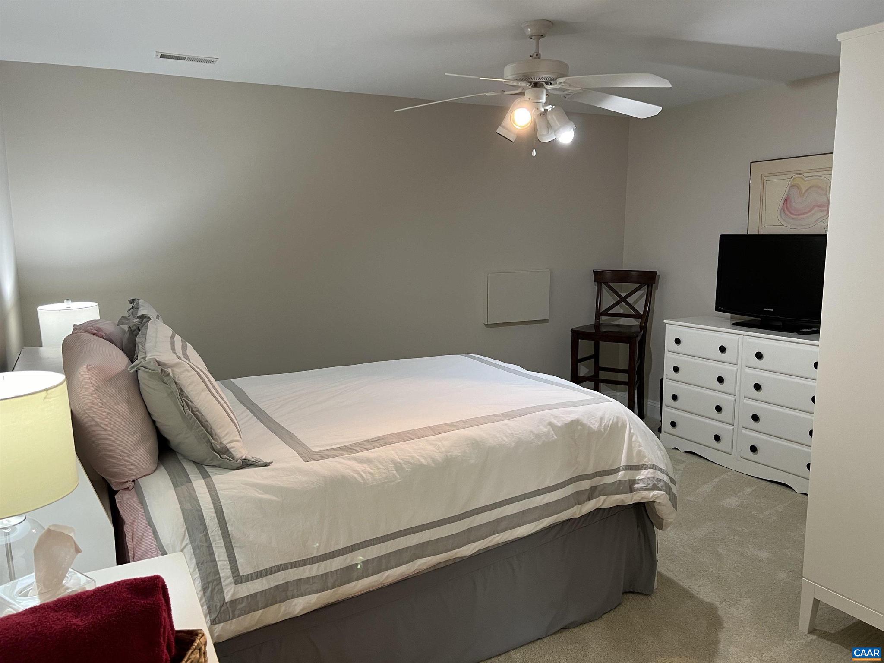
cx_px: 442
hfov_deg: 67.3
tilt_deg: -9.7
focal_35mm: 26
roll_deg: +0.6
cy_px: 332
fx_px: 664
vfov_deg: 53.1
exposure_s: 1/60
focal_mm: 5.7
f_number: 1.5
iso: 80
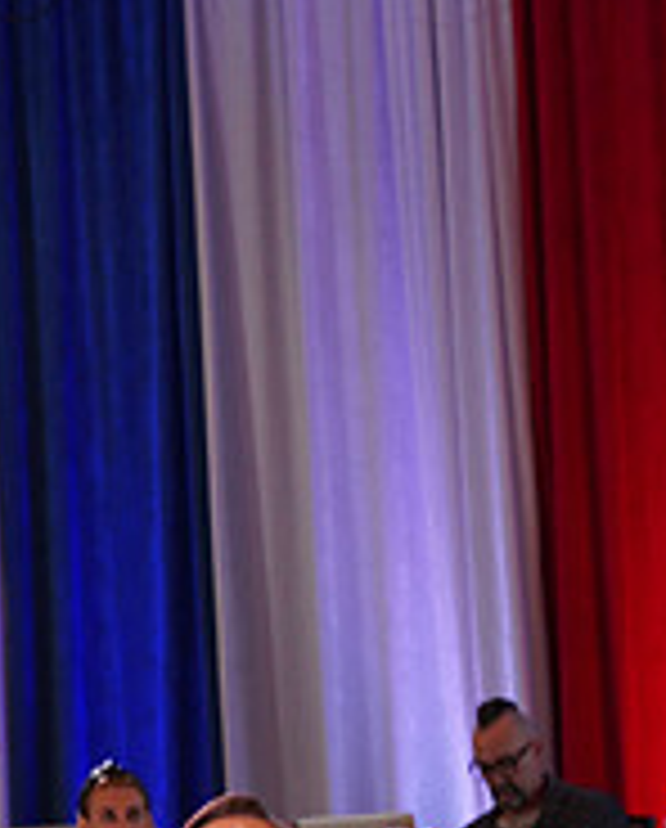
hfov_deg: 5.0
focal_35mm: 307
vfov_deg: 6.2
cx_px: -196
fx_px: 7539
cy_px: 1292
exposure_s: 1/160
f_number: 6.3
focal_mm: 104
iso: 1600
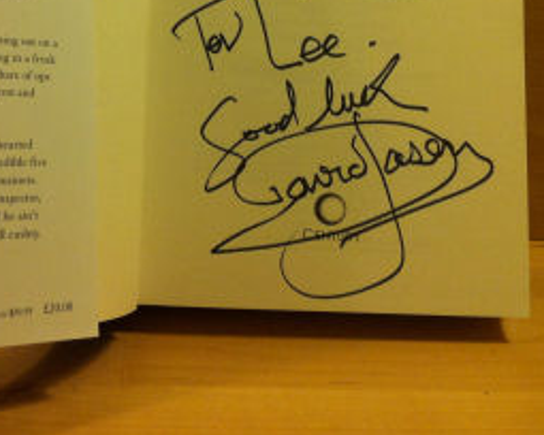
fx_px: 1079
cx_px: 179
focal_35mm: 67
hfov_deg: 28.1
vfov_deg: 22.3
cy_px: 44
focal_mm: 3.85
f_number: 2.8
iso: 160
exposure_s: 1/15
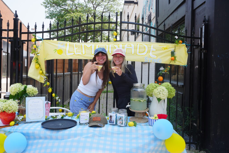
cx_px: 114
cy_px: 76
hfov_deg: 57.2
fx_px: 210
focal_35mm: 33
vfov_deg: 40.0
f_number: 8
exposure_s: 1/100
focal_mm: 22
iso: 100
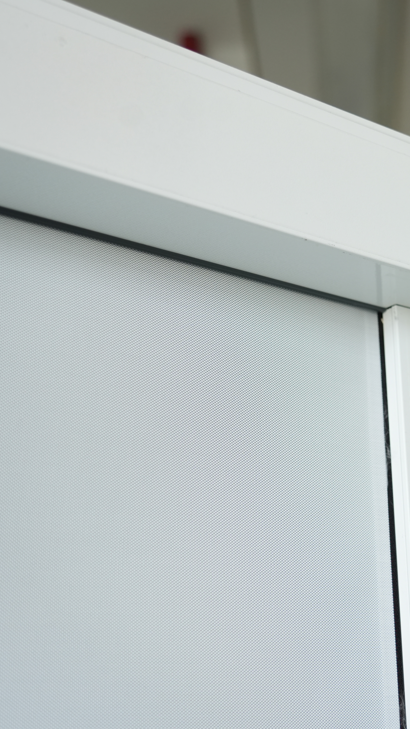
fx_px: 1082
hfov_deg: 21.0
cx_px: 361
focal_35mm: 56
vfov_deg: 37.2
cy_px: 364
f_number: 4
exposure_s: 1/60
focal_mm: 35
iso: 800
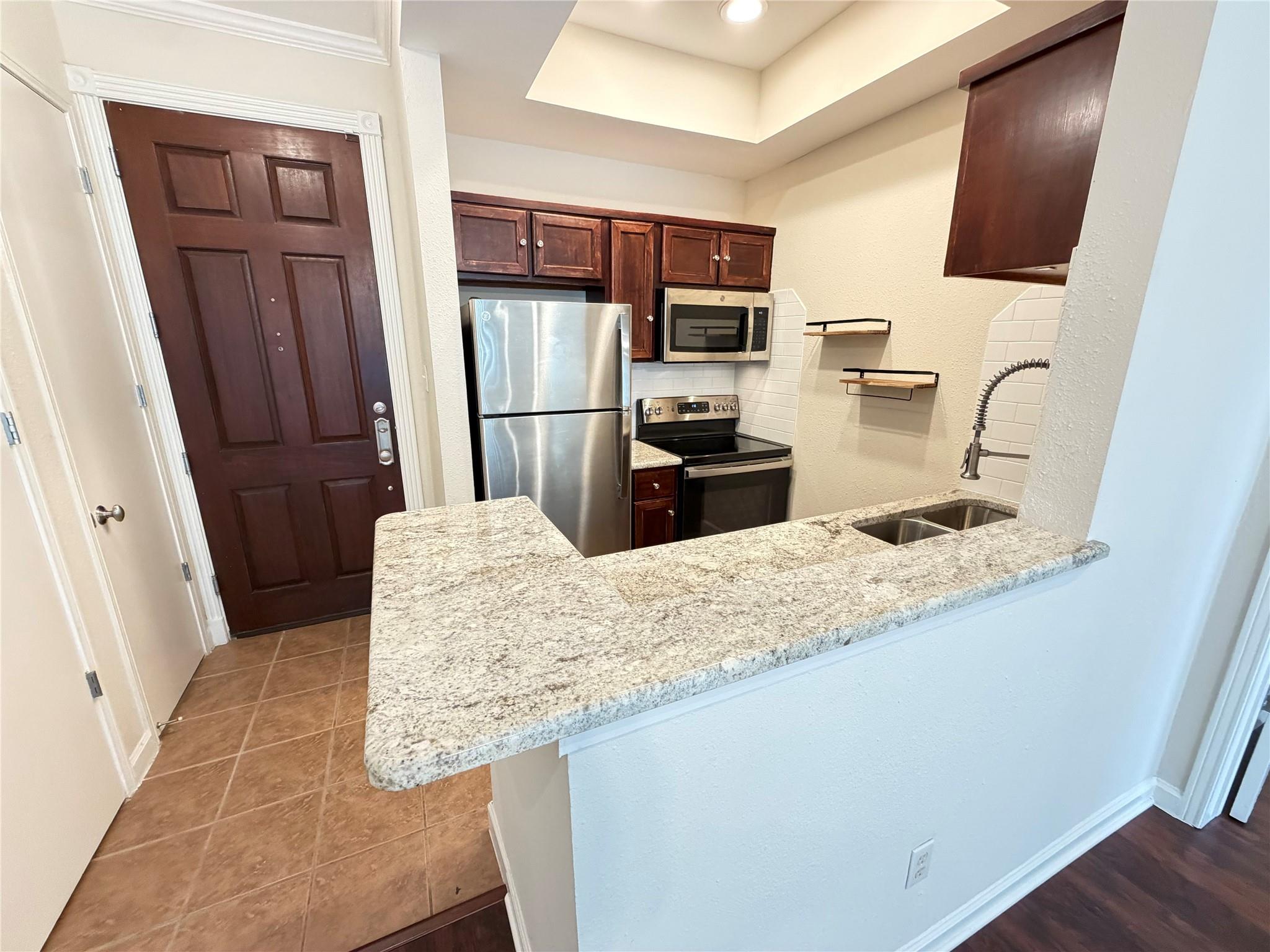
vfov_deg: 85.7
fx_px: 514
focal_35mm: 14
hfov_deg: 102.1
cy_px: 476
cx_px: 635
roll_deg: +1.1
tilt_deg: -14.9
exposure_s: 1/60
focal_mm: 2.22
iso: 400
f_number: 2.2
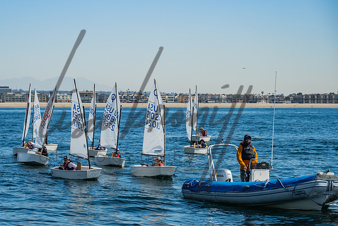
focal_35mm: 116
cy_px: 107
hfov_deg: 17.7
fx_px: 1086
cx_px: 136
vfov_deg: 11.9
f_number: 6.3
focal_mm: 95
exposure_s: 1/320
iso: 100
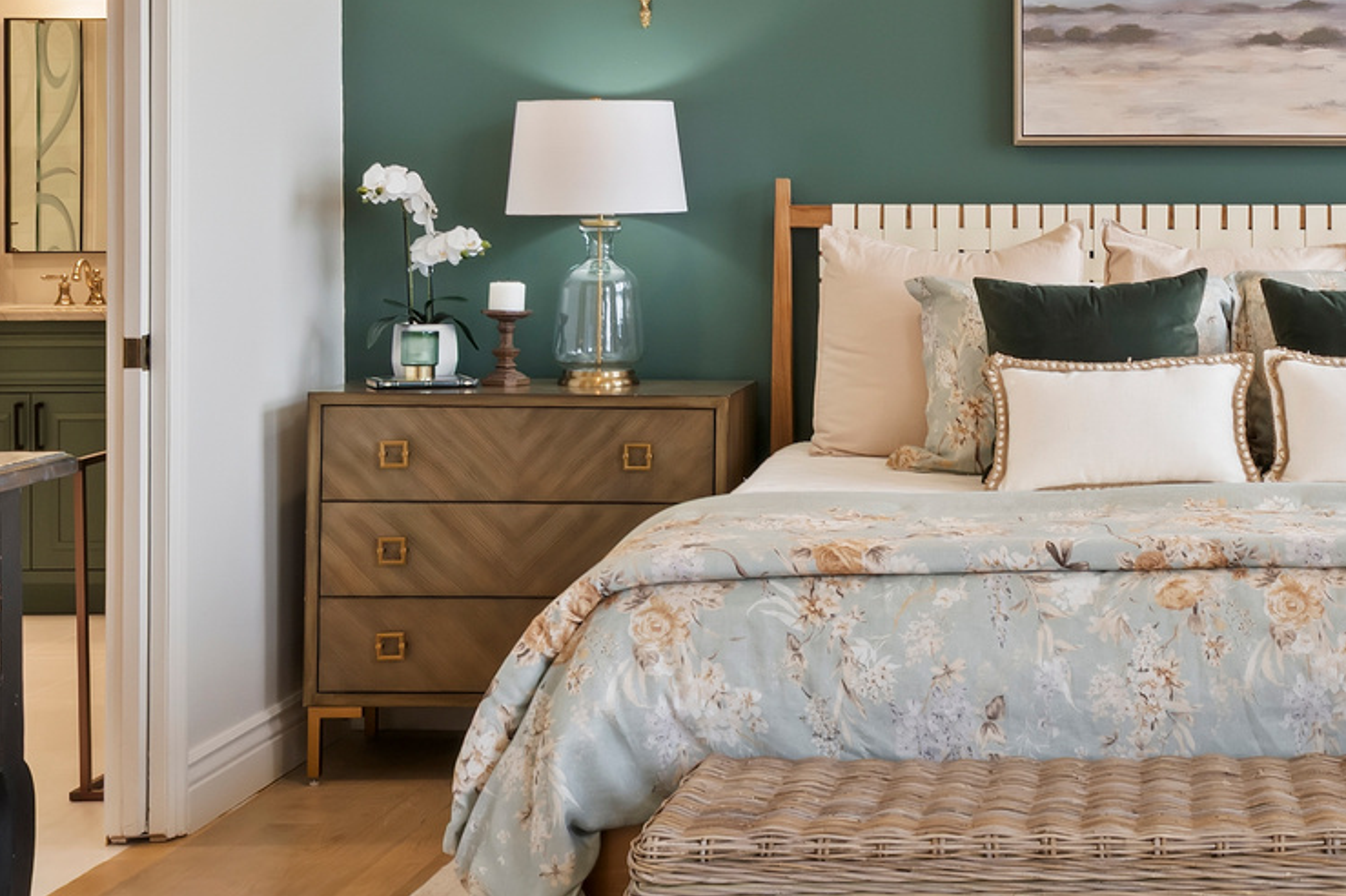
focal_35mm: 62
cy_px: 143
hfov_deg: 30.5
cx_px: 1264
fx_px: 2331
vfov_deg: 21.4
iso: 160
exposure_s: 1/6
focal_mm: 15
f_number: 9
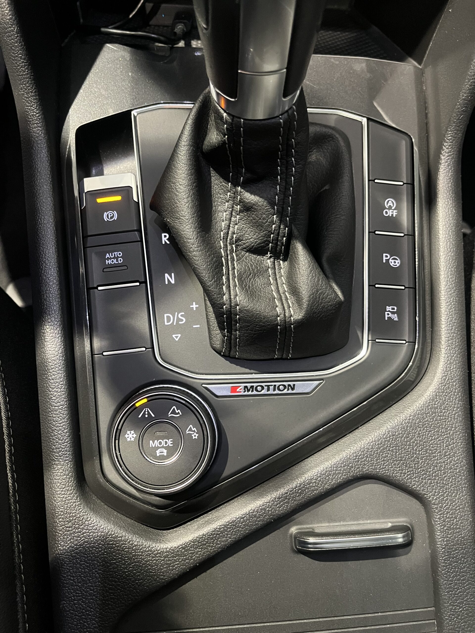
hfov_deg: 53.1
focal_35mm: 26
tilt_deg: -72.3
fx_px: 476
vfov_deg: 67.3
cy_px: 316
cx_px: 238
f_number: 1.6
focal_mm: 5.1
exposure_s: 1/34
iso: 640
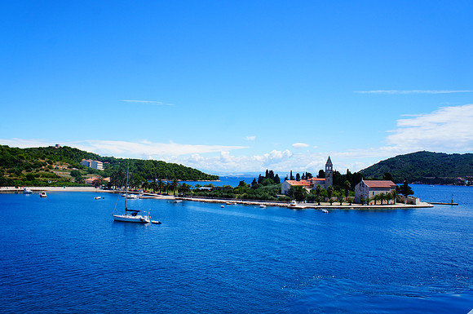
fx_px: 394
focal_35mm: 30
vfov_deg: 43.5
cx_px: 236
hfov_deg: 62.0
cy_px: 157
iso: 200
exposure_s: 1/500
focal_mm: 20
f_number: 8
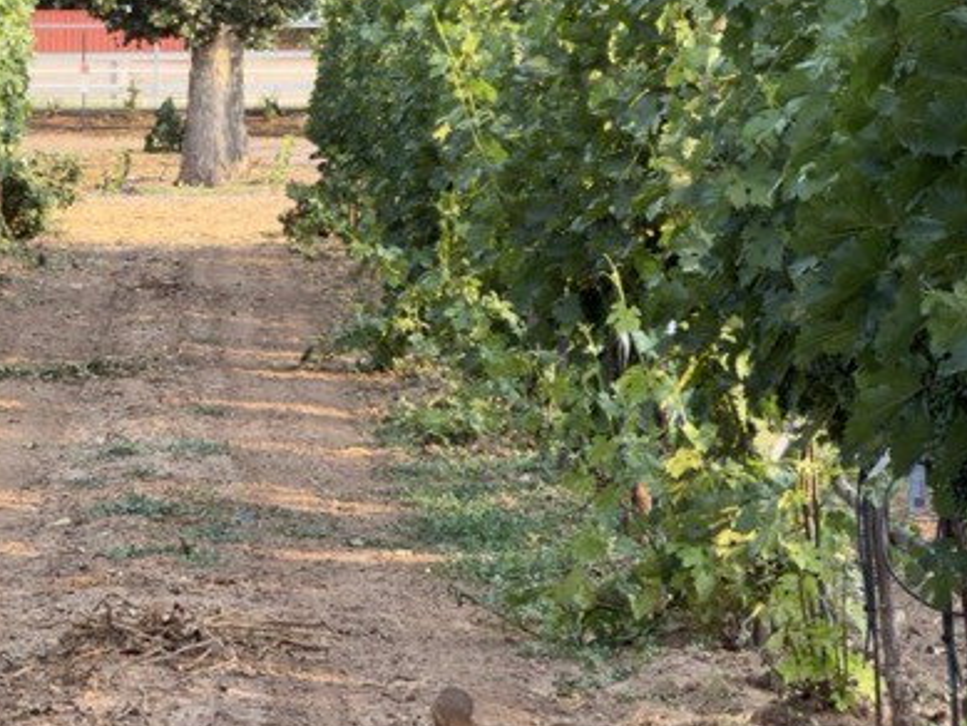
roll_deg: -0.6
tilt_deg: -1.6
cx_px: -72
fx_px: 10060
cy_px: 395
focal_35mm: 360
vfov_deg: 4.1
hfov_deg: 5.5
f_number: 2.8
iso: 40
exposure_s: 1/121
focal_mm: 16.89
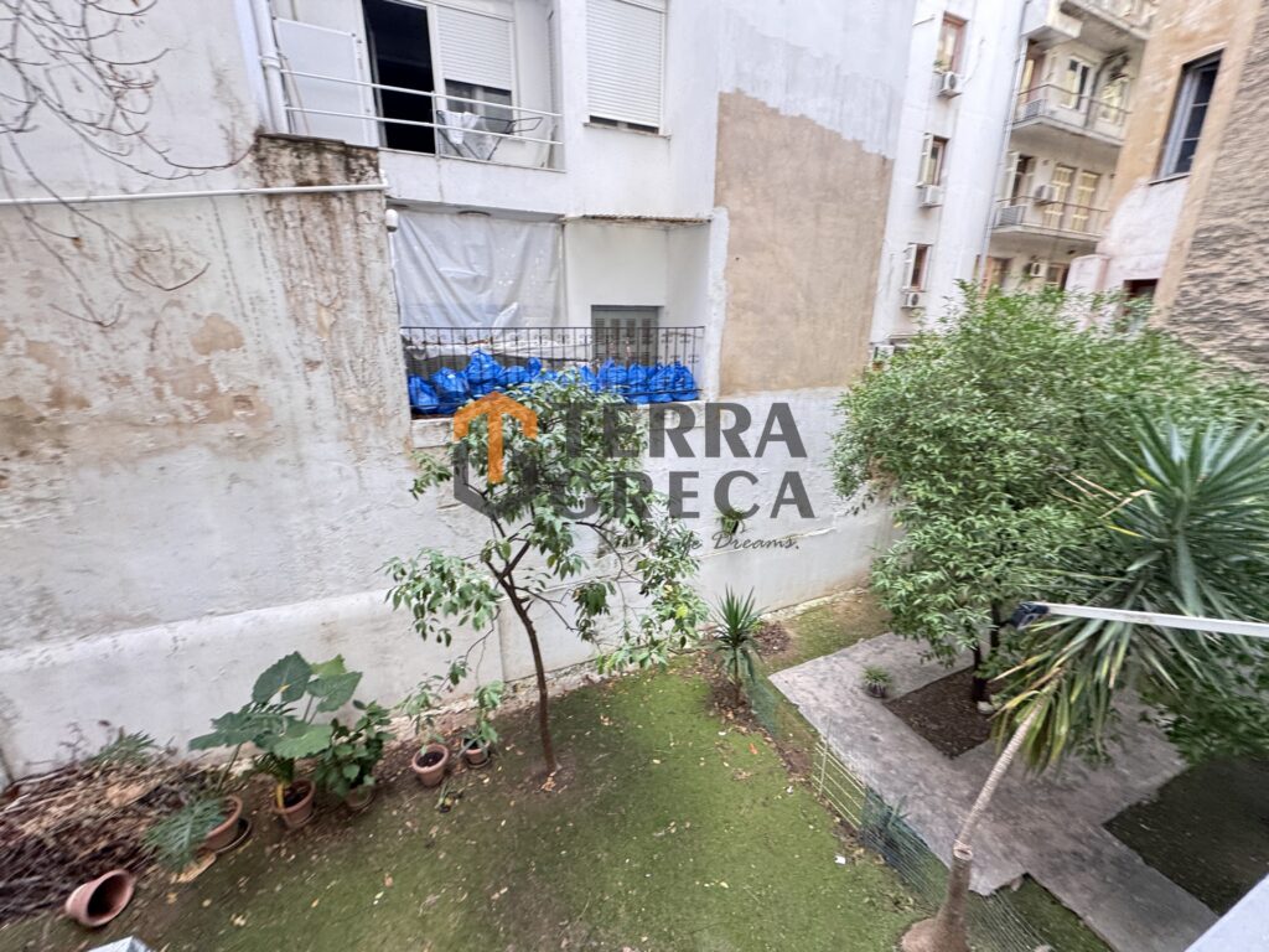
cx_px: 634
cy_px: 476
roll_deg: +2.3
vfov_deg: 85.7
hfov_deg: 102.1
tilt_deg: -18.4
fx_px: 513
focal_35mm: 14
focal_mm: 2.22
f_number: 2.2
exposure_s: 1/99
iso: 125
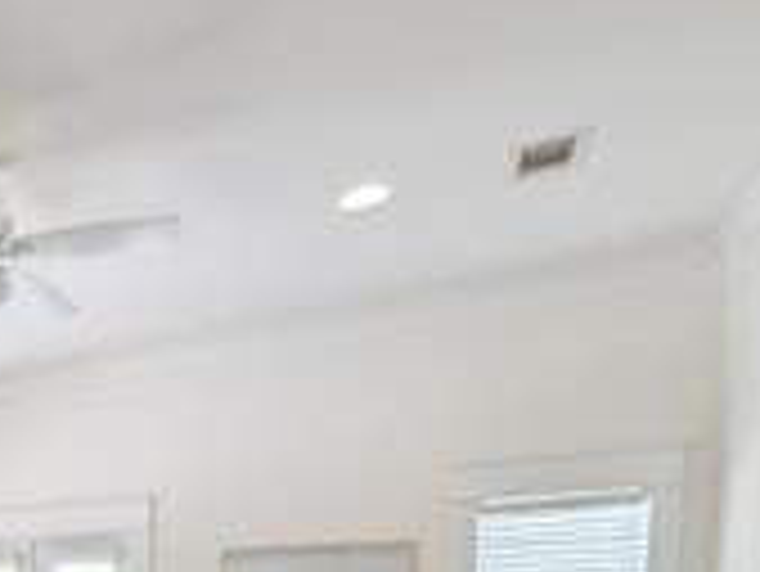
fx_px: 747
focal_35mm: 34
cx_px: -144
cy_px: 685
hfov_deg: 39.5
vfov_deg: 33.9
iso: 53
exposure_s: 1/120
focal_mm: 2.02
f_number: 1.7
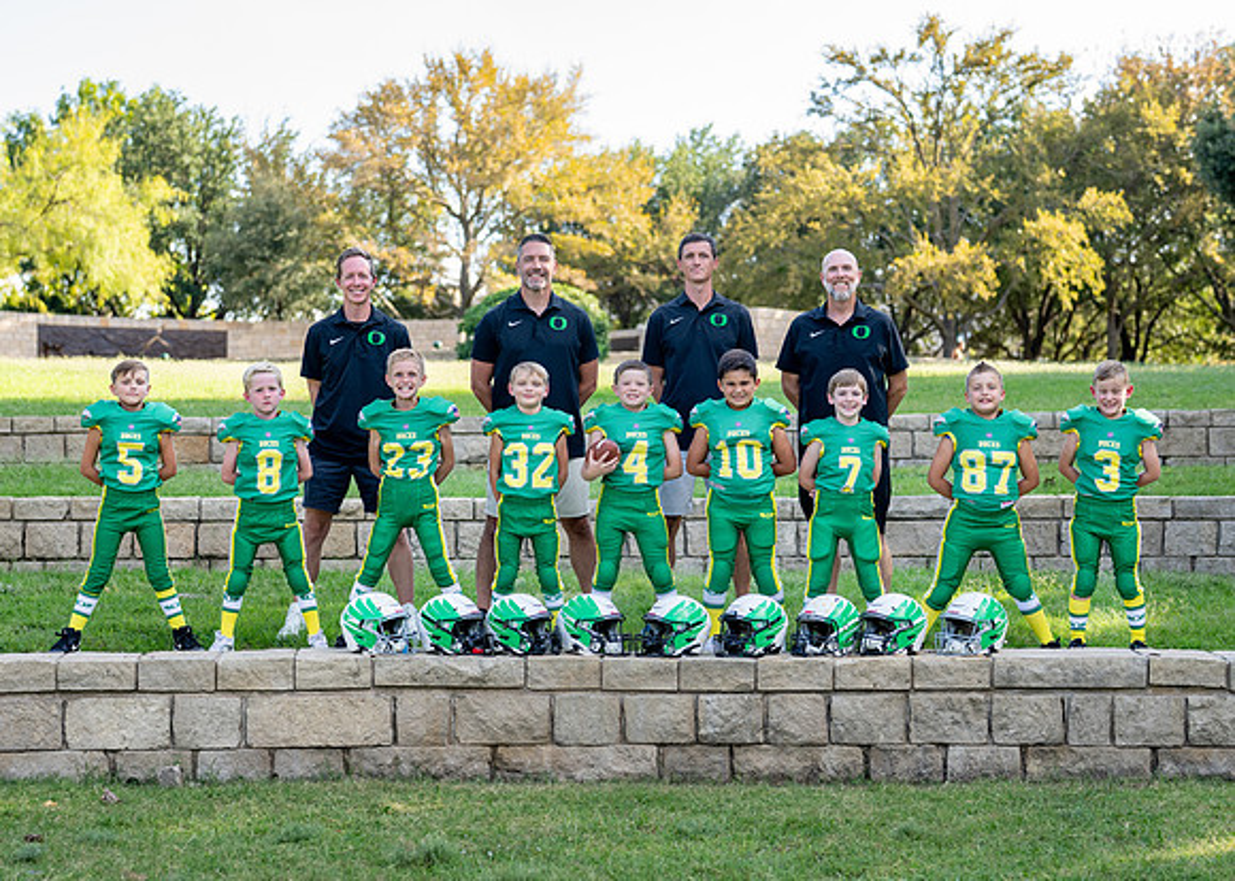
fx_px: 2283
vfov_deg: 21.9
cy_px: 426
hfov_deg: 30.3
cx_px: 601
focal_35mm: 65
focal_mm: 50
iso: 64
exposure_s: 1/400
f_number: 2.2
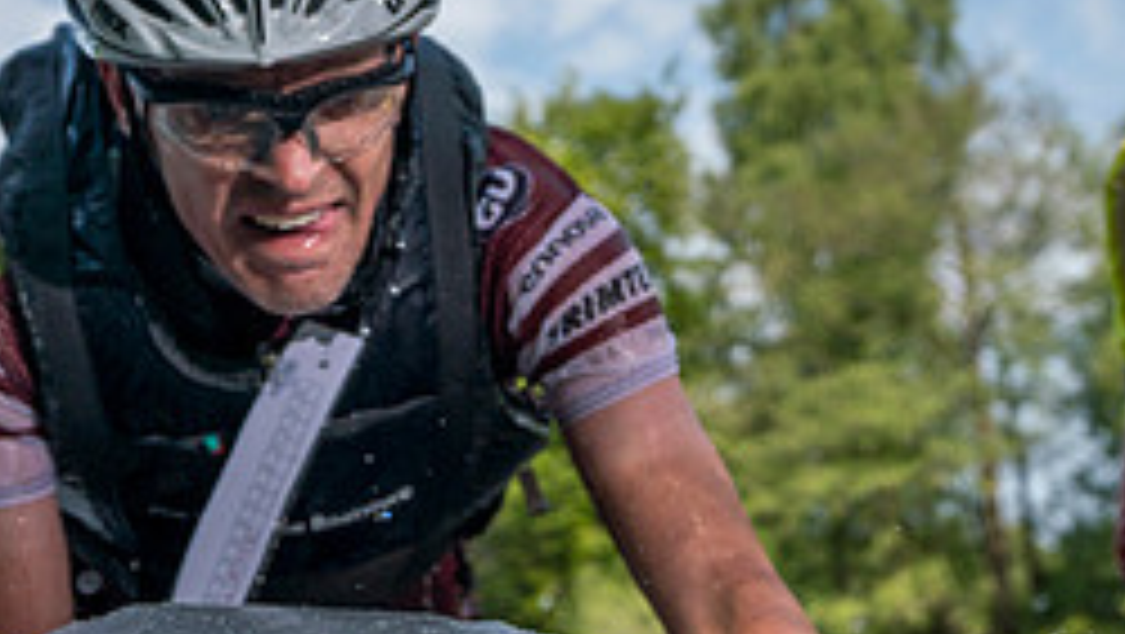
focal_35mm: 68
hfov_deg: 31.0
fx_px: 2030
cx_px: 508
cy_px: 403
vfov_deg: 17.7
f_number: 3.5
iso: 400
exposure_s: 1/4000
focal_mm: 28
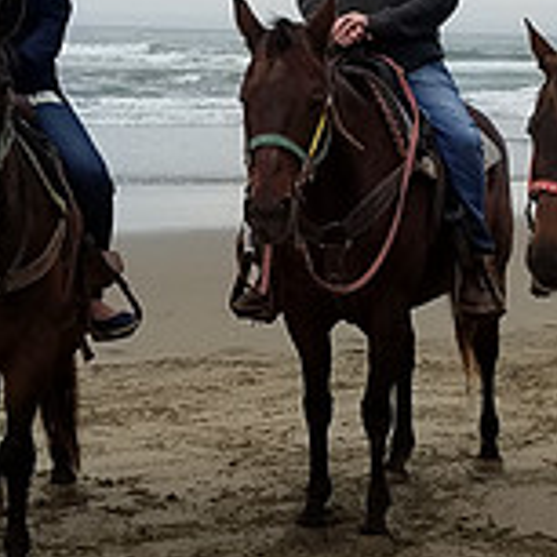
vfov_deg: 19.8
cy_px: 133
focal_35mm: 87
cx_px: 284
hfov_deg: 19.9
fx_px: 1584
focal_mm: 4.2
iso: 50
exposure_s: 1/2536
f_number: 1.7
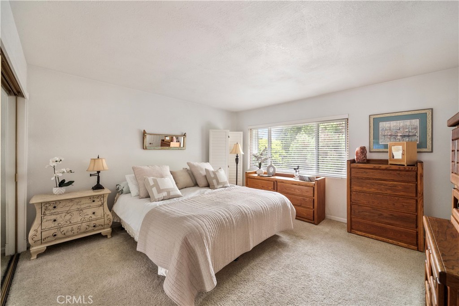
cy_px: 153
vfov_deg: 85.4
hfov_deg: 108.3
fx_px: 166
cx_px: 230
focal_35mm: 13
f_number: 8
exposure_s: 1/125
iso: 1250
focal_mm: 13
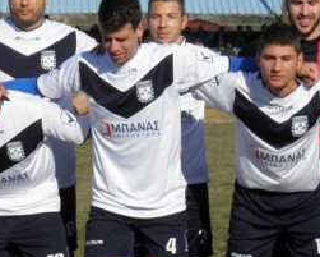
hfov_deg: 12.1
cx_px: 99
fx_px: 1506
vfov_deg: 9.7
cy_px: 158
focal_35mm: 159
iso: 50
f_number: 6
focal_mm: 11.2
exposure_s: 1/500
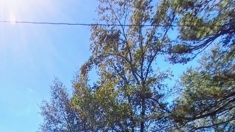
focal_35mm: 39
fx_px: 243
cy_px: 225
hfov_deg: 47.6
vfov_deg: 21.8
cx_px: 35
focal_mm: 1.42
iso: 40
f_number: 2.2
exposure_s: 1/1066
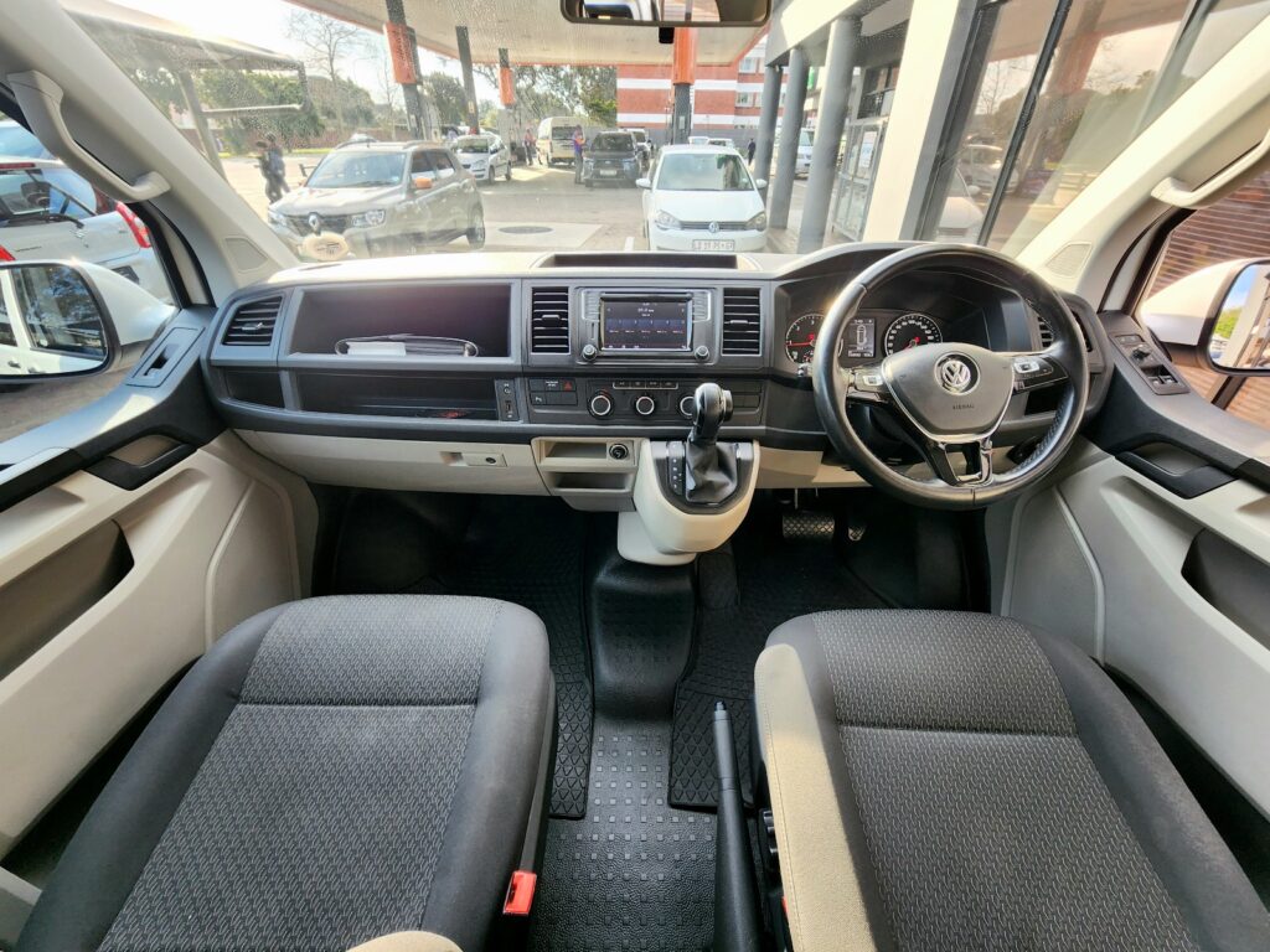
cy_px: 476
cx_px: 635
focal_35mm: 13
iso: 80
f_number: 2.2
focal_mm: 2.2
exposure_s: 1/101
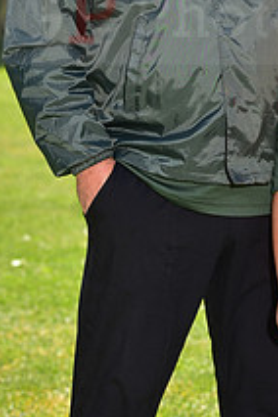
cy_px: 2
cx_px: 275
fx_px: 2710
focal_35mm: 234
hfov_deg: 5.9
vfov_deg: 8.7
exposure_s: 1/200
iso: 80
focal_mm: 86
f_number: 5.6
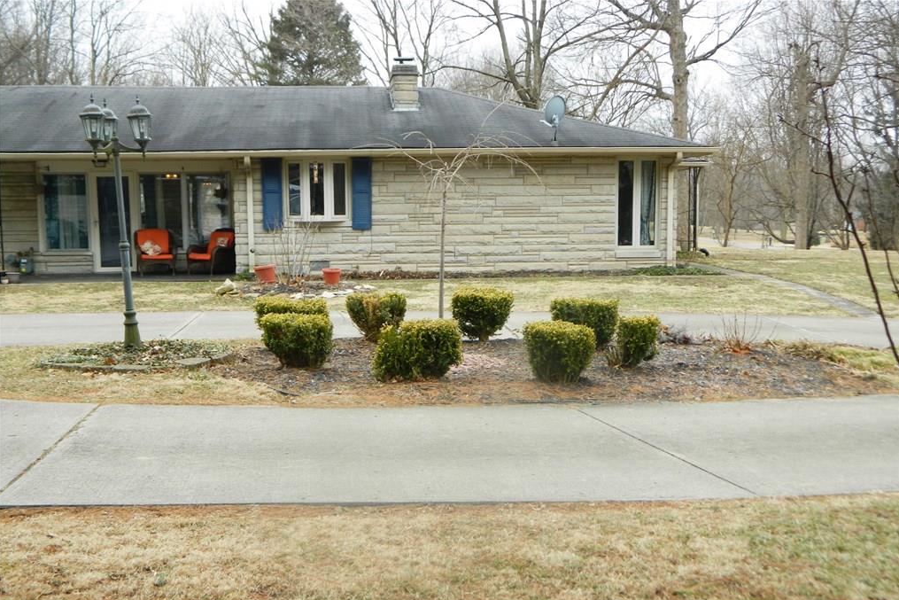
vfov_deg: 31.2
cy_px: 339
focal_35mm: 43
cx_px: 452
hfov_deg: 45.4
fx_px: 1074
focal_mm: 7.3
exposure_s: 1/100
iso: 80
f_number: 3.5
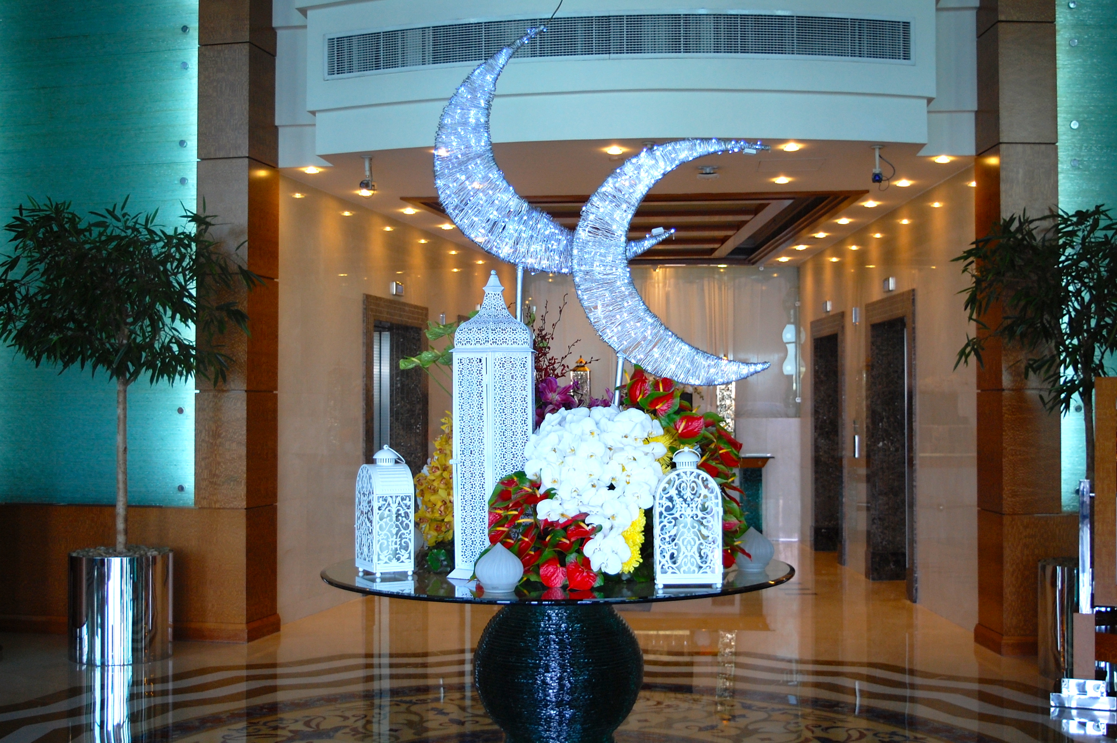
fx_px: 1395
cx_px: 558
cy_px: 372
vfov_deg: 29.8
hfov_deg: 43.6
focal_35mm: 45
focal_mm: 30
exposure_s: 1/60
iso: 400
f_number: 4.5
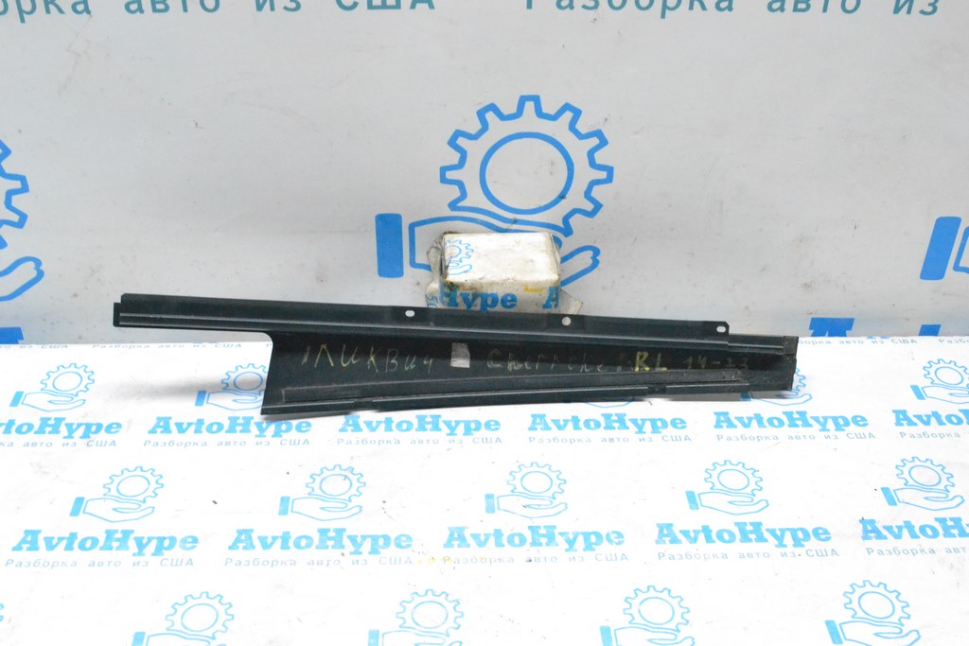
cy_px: 323
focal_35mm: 39
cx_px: 484
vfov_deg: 34.2
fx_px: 1050
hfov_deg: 49.5
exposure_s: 1/125
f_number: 10
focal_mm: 26
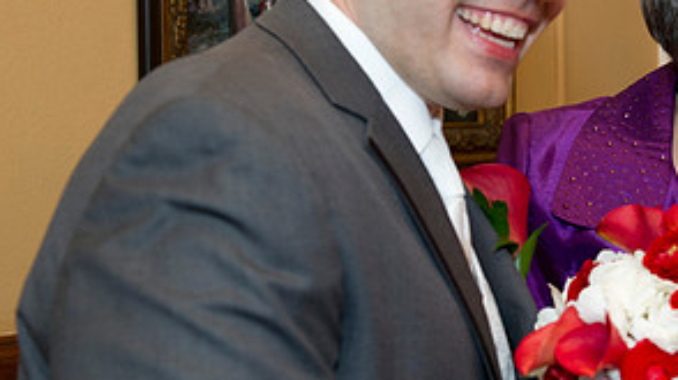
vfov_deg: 13.3
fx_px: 1635
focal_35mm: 91
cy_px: 177
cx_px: 641
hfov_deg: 22.7
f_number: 5
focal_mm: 44
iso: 1000
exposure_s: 1/100
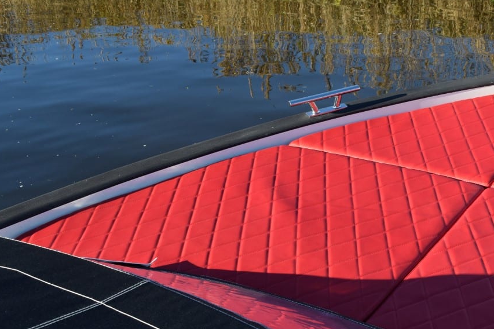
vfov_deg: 23.3
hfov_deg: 33.4
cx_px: 434
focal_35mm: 57
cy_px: 281
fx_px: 782
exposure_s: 1/320
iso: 200
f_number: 8
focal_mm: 20
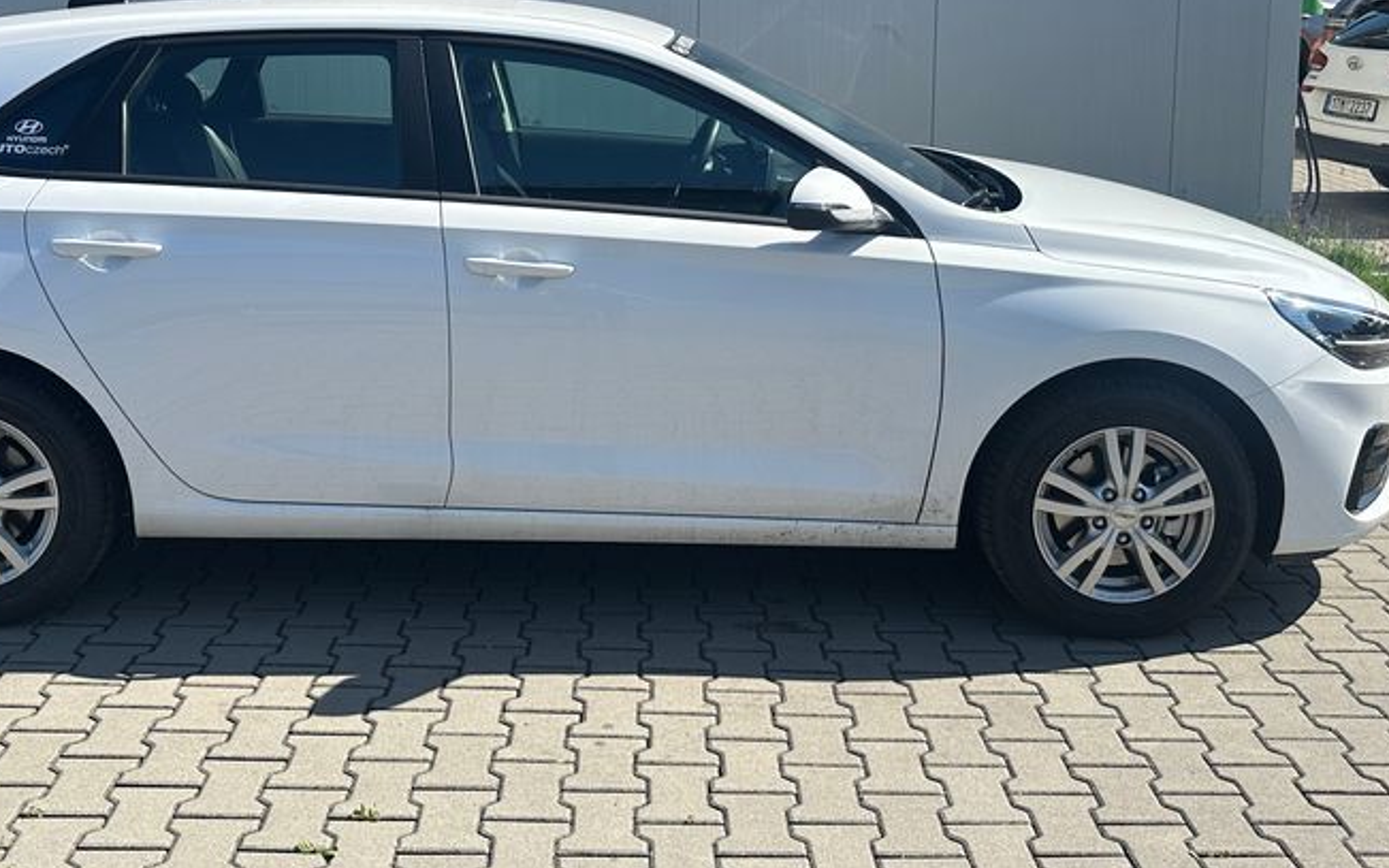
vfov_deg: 30.9
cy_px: 124
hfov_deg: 49.2
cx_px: 617
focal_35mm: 40
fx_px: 1514
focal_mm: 6.86
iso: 80
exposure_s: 1/3597
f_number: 1.78
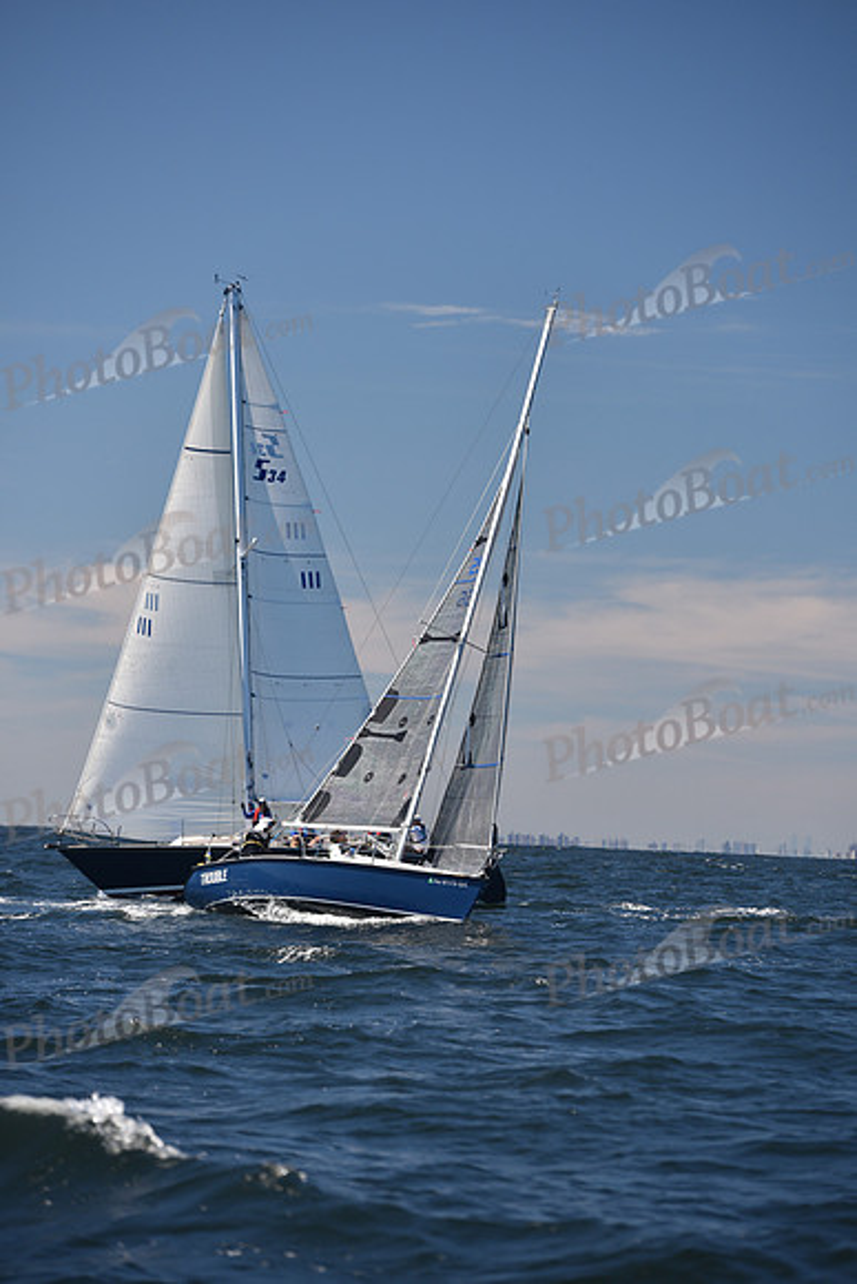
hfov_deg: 9.2
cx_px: 428
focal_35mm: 150
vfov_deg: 13.7
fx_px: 5353
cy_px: 642
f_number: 3.5
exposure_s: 1/1000
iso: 200
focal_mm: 150
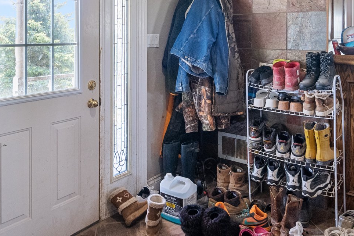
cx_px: 172
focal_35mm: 34
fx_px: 334
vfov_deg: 37.2
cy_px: 40
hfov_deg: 55.8
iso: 5000
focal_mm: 16
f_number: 5.6
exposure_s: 1/30
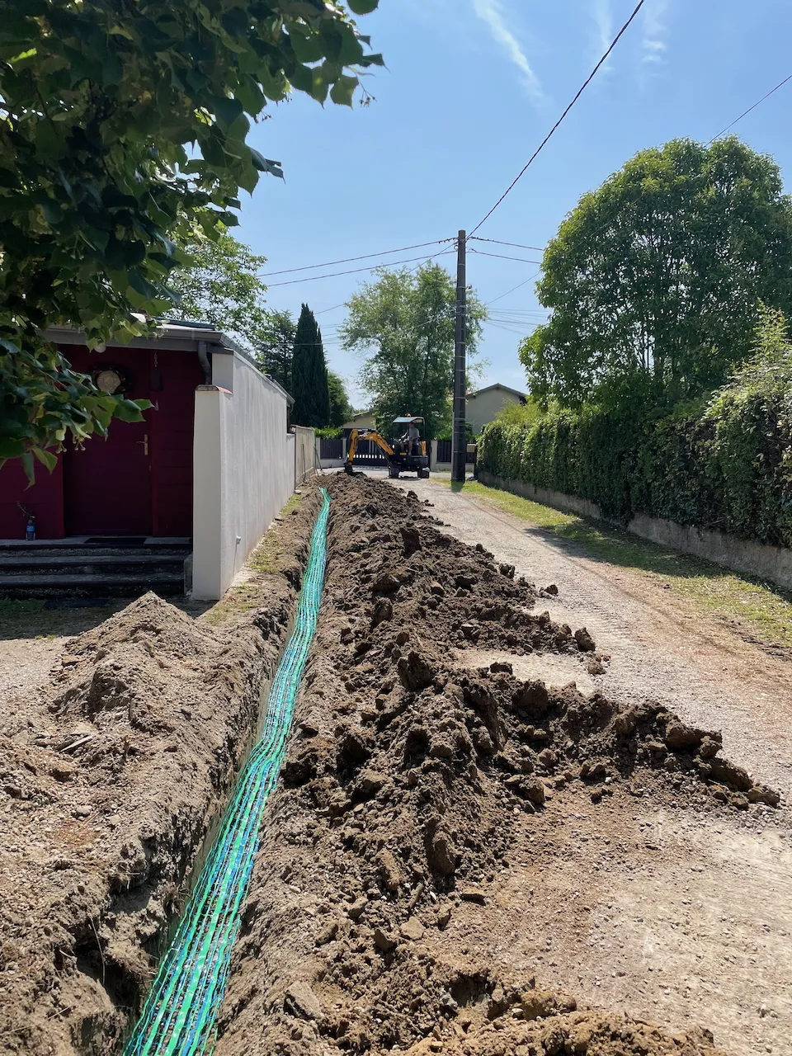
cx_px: 396
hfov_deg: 53.1
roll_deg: -0.1
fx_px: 793
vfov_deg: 67.3
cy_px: 528
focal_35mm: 26
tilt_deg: -6.0
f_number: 1.6
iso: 32
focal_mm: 4.2
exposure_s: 1/2959
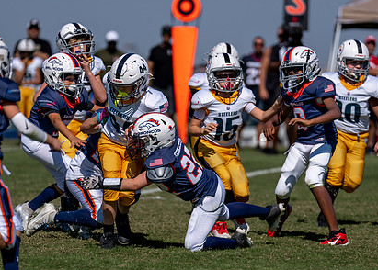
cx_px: 174
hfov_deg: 6.0
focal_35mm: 334
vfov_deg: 4.3
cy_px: 176
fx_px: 3587
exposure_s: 1/5000
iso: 100
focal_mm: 200
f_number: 2.8
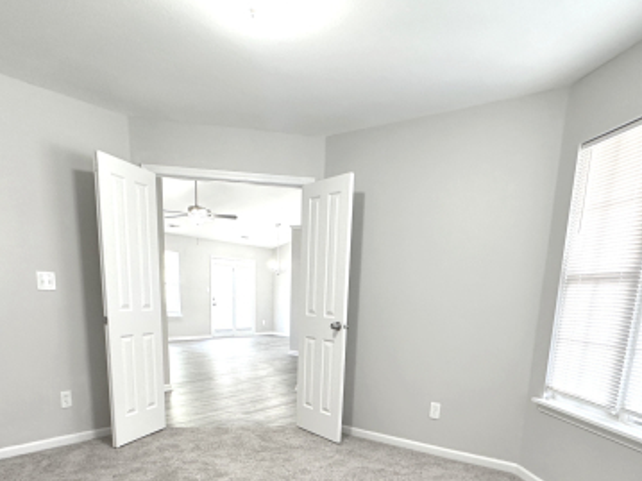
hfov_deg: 67.3
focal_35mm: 26
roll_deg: -2.6
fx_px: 482
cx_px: 325
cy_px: 413
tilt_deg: -14.1
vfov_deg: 48.6
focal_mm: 2.22
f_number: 2.2
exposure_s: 1/60
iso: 200
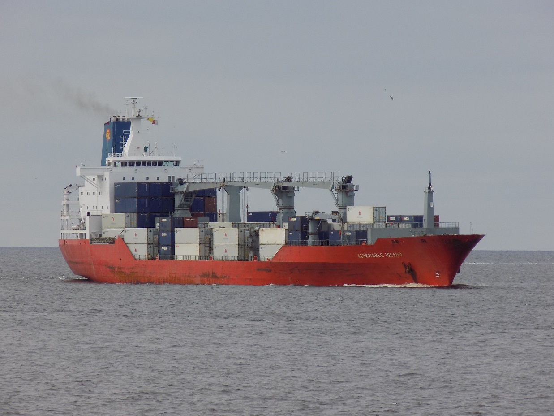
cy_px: 208
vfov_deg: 3.3
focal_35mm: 447
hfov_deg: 4.4
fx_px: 7155
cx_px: 277
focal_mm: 79.5
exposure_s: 1/400
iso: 80
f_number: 5.9
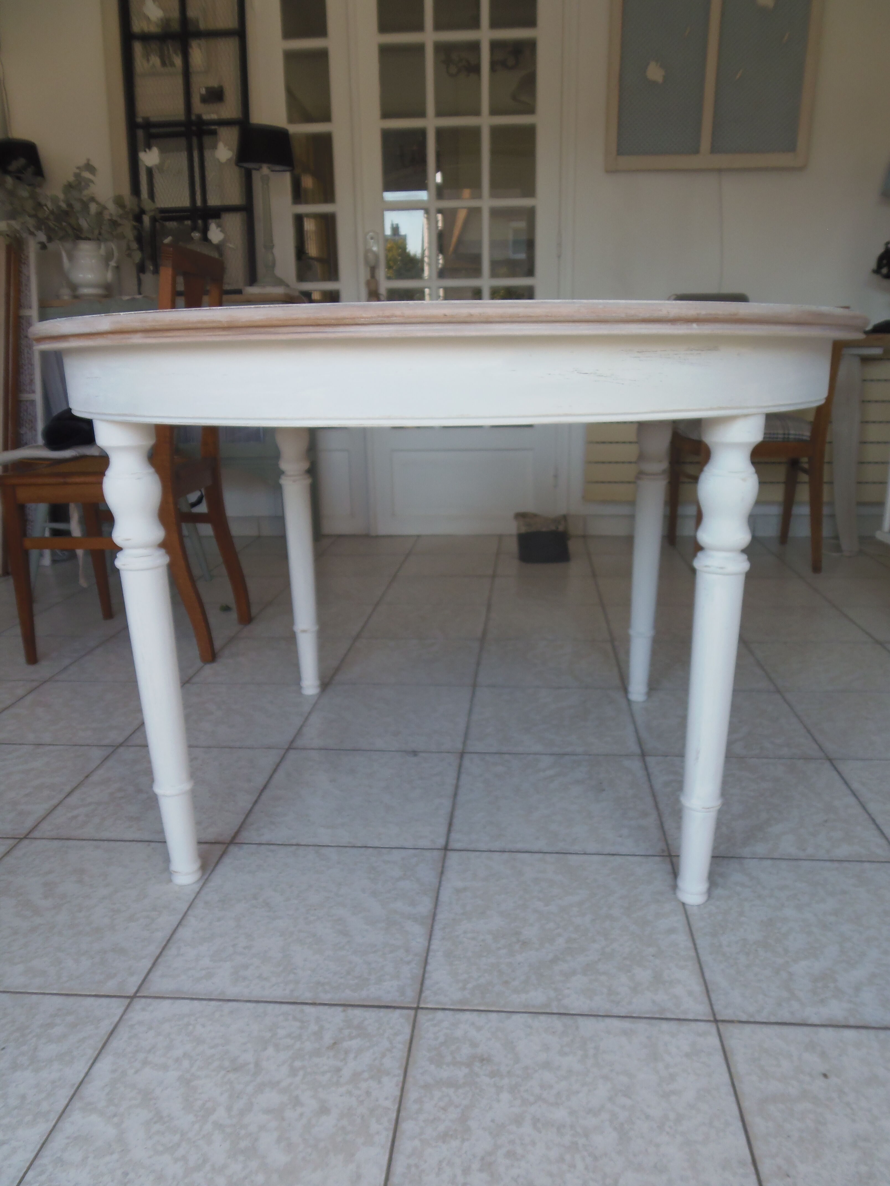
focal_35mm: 24
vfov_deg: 71.6
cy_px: 593
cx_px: 445
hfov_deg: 56.8
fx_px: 823
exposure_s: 1/80
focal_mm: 4.3
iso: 64
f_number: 2.9
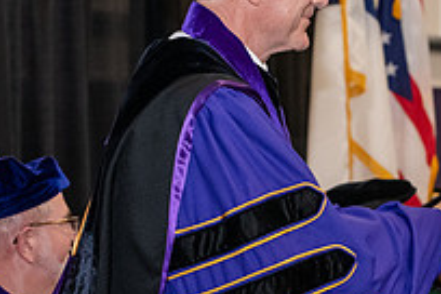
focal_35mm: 199
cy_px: 118
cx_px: 374
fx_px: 2438
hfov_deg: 10.3
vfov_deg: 6.9
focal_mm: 70
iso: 2500
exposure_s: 1/200
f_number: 5
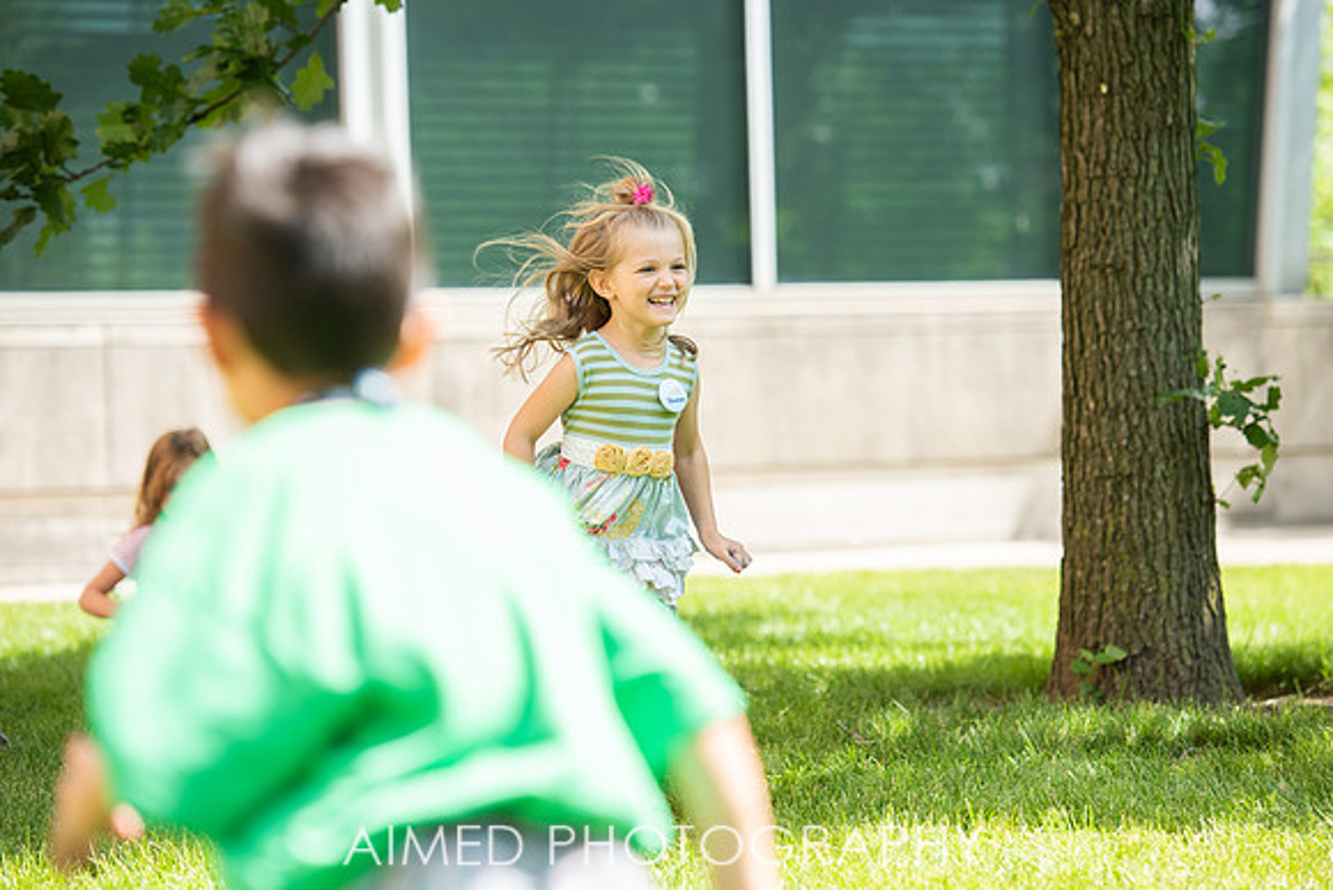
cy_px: 445
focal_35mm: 140
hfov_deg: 14.6
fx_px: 5191
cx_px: 681
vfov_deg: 9.8
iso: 200
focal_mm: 135
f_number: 4
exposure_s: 1/640
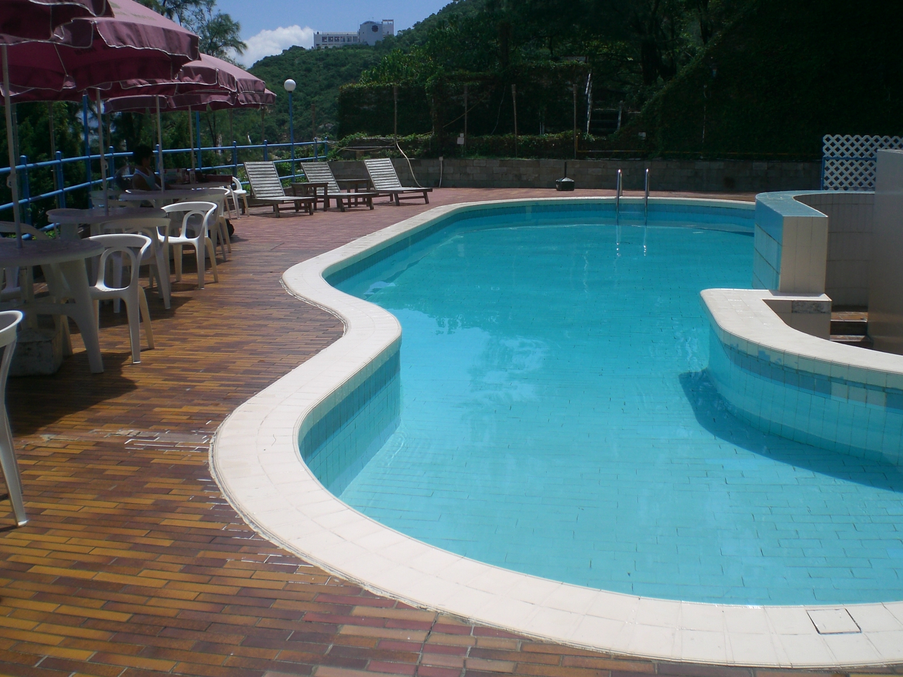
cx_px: 452
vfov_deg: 37.7
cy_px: 338
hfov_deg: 49.0
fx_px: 991
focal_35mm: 38
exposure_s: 1/800
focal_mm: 6.3
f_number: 4.4
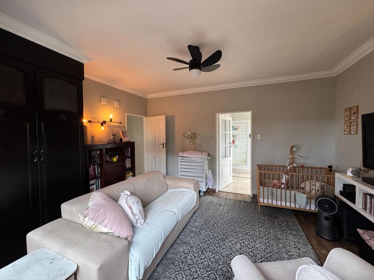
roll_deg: +0.2
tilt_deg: -1.2
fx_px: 151
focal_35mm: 14
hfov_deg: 102.1
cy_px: 140
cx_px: 187
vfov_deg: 85.7
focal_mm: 2.22
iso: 320
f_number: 2.2
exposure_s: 1/85
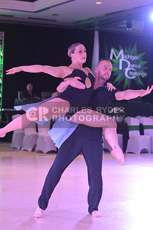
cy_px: 115
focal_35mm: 90
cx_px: 76
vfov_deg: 22.6
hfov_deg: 15.2
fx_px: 573
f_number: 6.3
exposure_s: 1/400
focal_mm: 90
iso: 5000
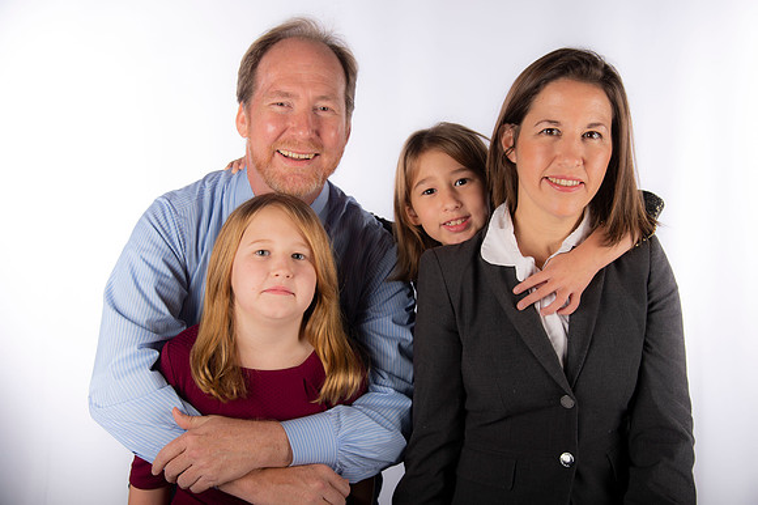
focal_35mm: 48
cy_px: 252
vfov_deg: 28.0
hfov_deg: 41.1
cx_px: 379
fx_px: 1010
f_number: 6.3
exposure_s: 1/200
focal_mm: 48
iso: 100
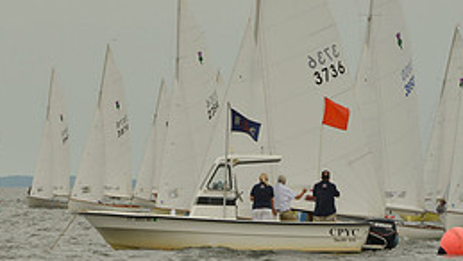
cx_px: 38
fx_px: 3513
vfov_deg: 4.3
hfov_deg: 7.5
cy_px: 87
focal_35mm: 286
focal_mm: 122
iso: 400
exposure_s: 1/640
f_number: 13
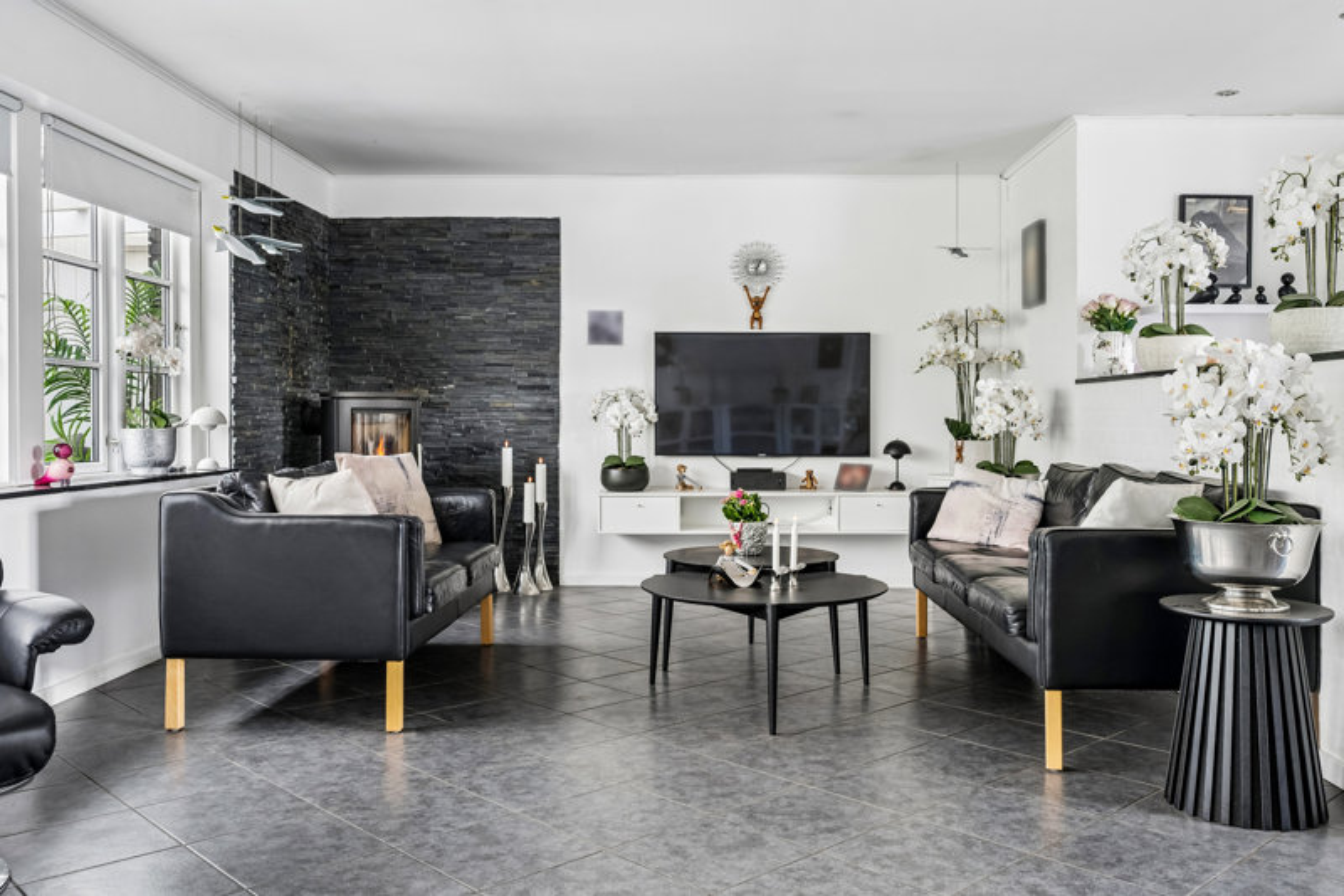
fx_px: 1120
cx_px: 672
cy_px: 448
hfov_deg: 61.9
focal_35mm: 30
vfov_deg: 43.6
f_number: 6.3
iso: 800
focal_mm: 30
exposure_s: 1/1.67
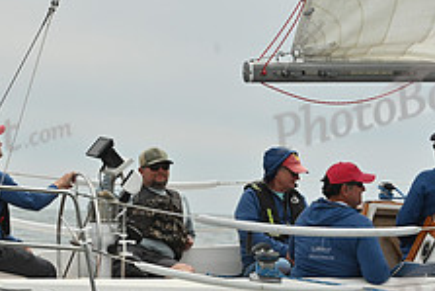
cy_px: 231
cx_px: 174
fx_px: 2201
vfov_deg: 7.5
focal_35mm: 182
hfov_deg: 11.3
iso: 320
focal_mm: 70
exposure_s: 1/800
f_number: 13
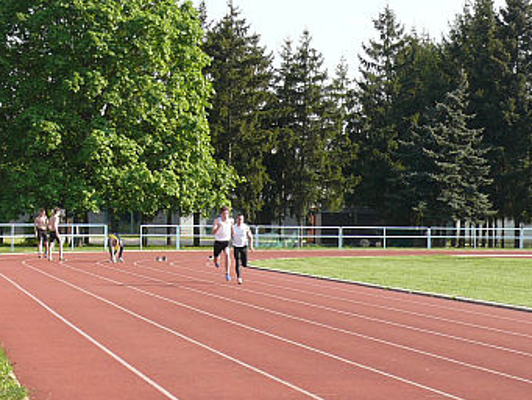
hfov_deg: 13.6
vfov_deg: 10.2
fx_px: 2229
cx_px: 290
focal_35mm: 145
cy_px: 262
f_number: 5.6
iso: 100
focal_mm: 13.9
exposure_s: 1/200
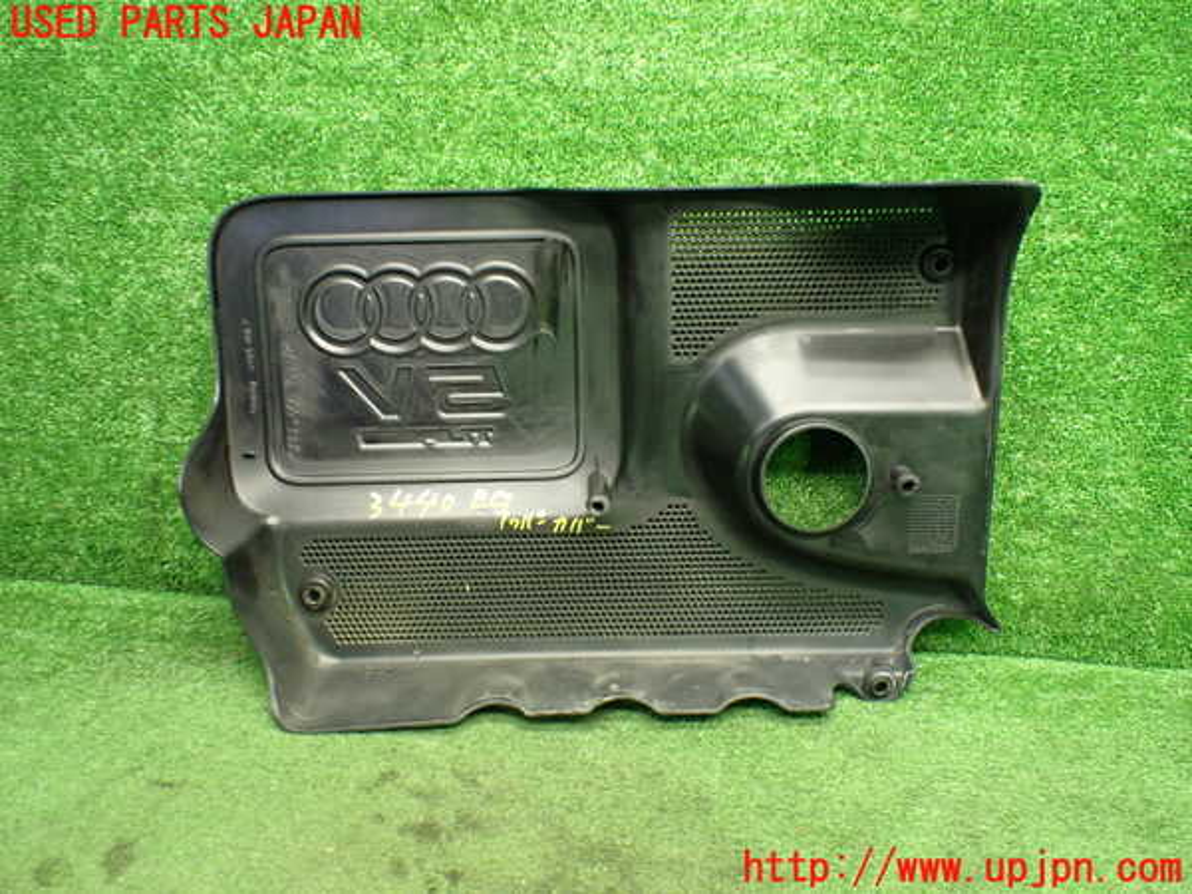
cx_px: 596
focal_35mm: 30
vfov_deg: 46.8
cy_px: 447
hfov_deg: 60.0
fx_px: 1033
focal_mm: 5.4
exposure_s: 1/60
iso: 800
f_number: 2.3
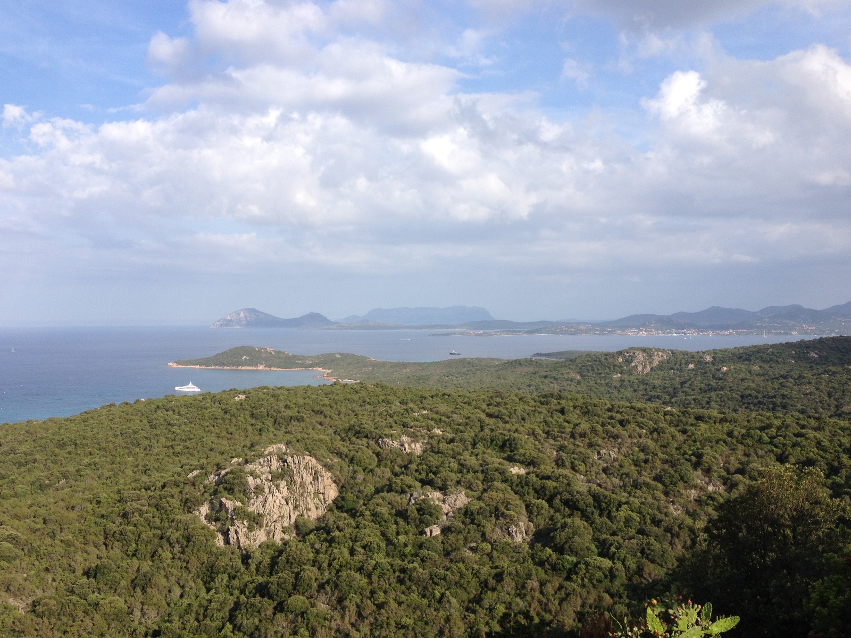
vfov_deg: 40.7
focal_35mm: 35
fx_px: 860
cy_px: 319
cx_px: 426
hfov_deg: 52.6
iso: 50
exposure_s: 1/1381
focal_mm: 4.28
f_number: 2.4
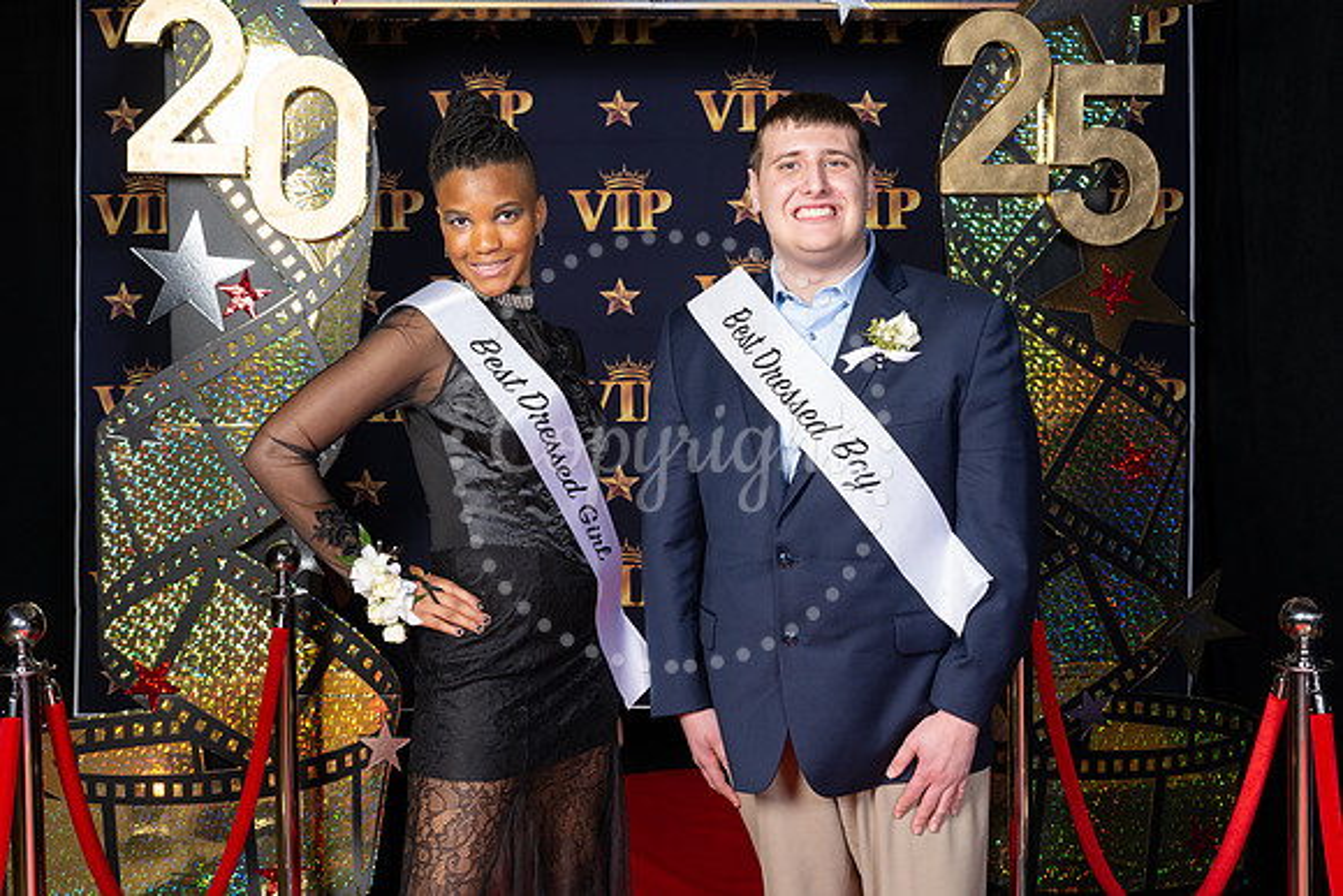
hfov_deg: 42.5
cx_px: 672
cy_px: 403
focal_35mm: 46
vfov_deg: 29.1
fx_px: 1726
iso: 400
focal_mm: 36
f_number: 8
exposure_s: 1/125
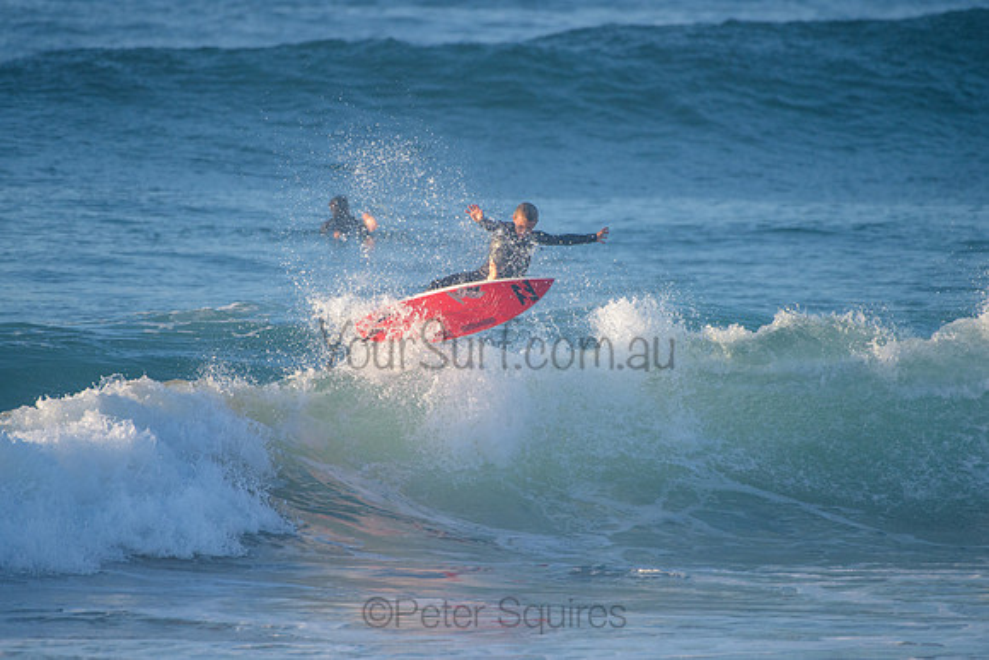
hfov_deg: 3.4
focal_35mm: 611
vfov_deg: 2.3
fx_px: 16798
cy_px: 328
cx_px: 457
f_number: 5.6
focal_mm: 500
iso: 500
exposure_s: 1/2000
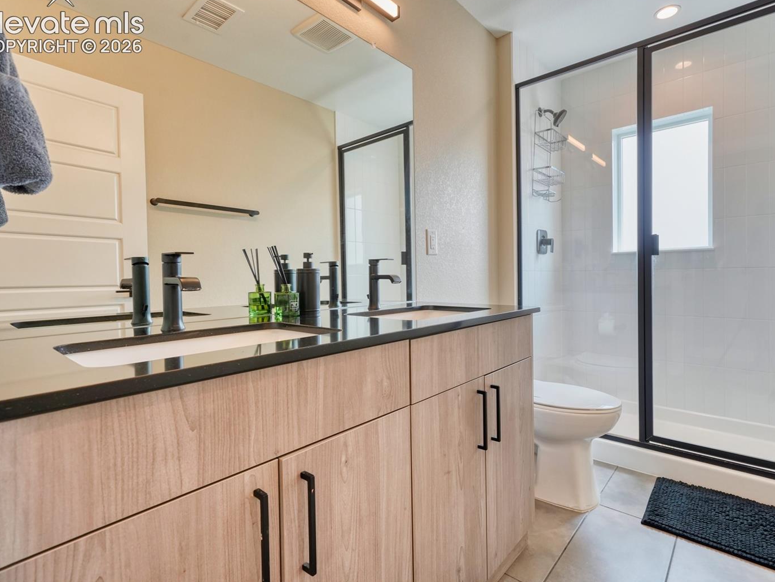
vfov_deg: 74.7
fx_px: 381
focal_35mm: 17
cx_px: 426
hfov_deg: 90.7
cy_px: 279
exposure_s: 1/60
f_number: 7.1
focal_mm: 15
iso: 1250
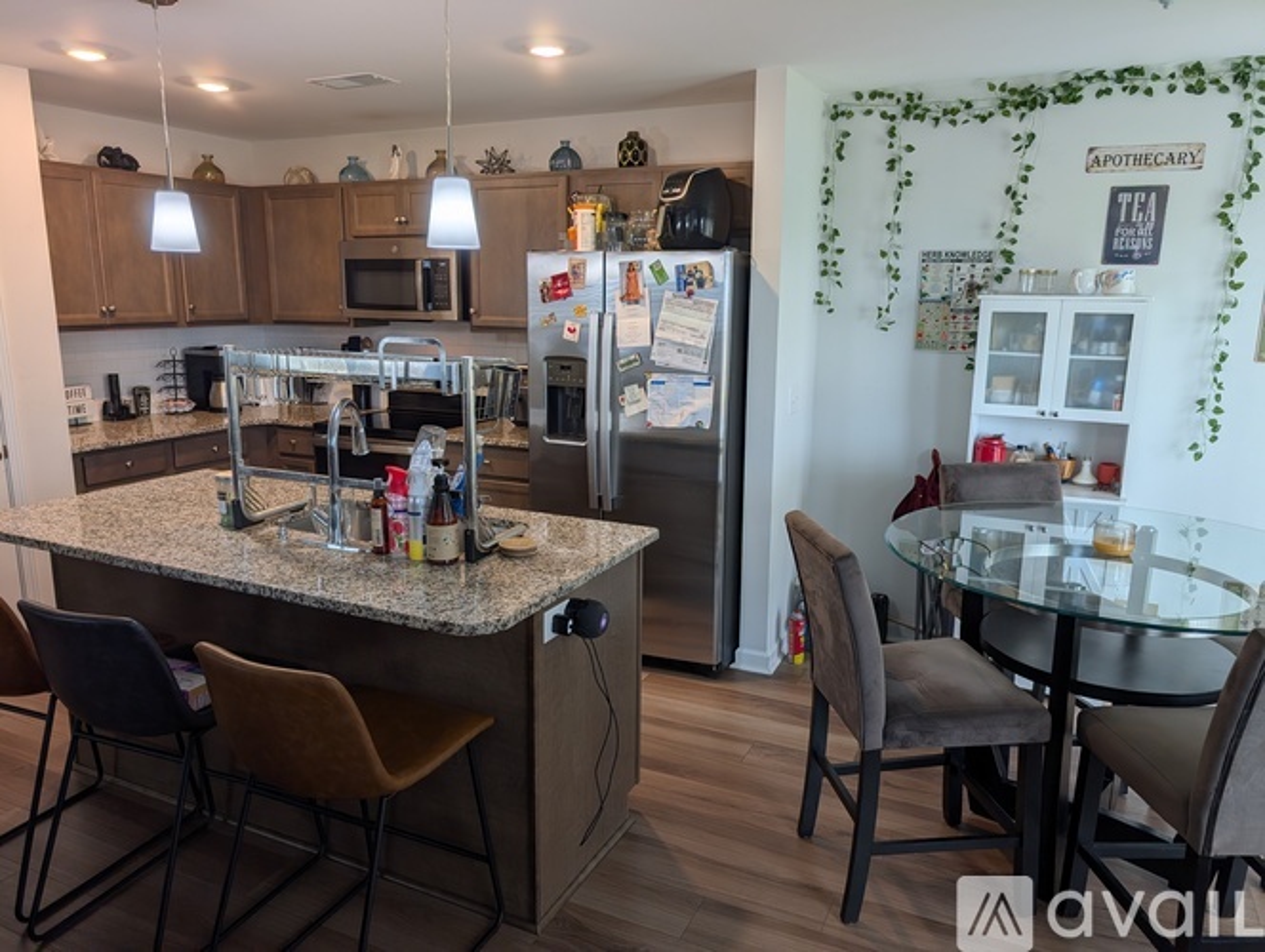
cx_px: 632
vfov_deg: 56.9
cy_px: 476
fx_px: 878
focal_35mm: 24
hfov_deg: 71.5
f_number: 1.68
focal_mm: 6.9
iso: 20
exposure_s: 1/158
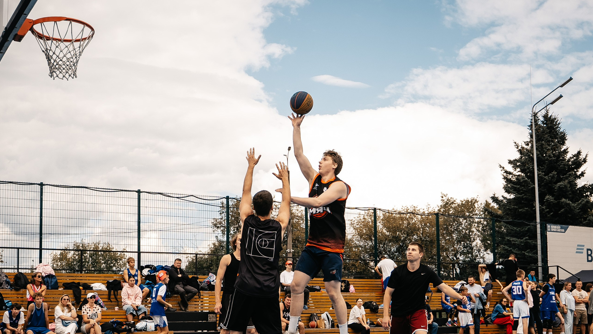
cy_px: 266
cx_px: 298
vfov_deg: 24.0
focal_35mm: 49
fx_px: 770
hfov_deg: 42.1
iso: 320
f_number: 3.5
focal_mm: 32
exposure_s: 1/2500
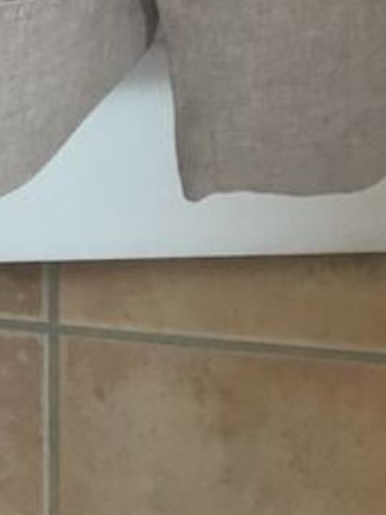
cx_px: -130
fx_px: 1992
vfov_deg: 13.0
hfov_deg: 10.8
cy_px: -467
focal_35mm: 134
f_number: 2.4
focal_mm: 3.3
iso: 32
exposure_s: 1/33
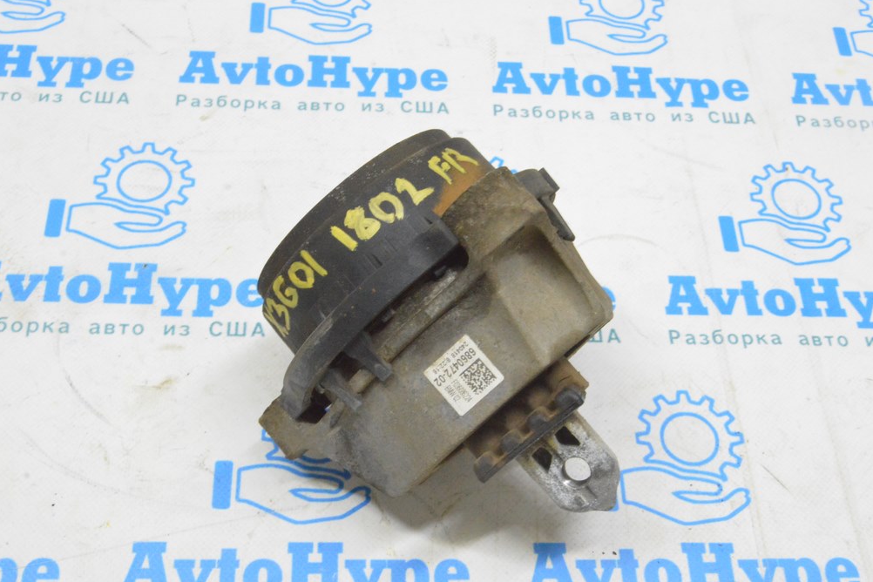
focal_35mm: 49
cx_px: 428
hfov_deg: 40.3
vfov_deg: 27.5
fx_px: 1188
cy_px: 294
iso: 6400
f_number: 20
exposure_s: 1/15
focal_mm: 32
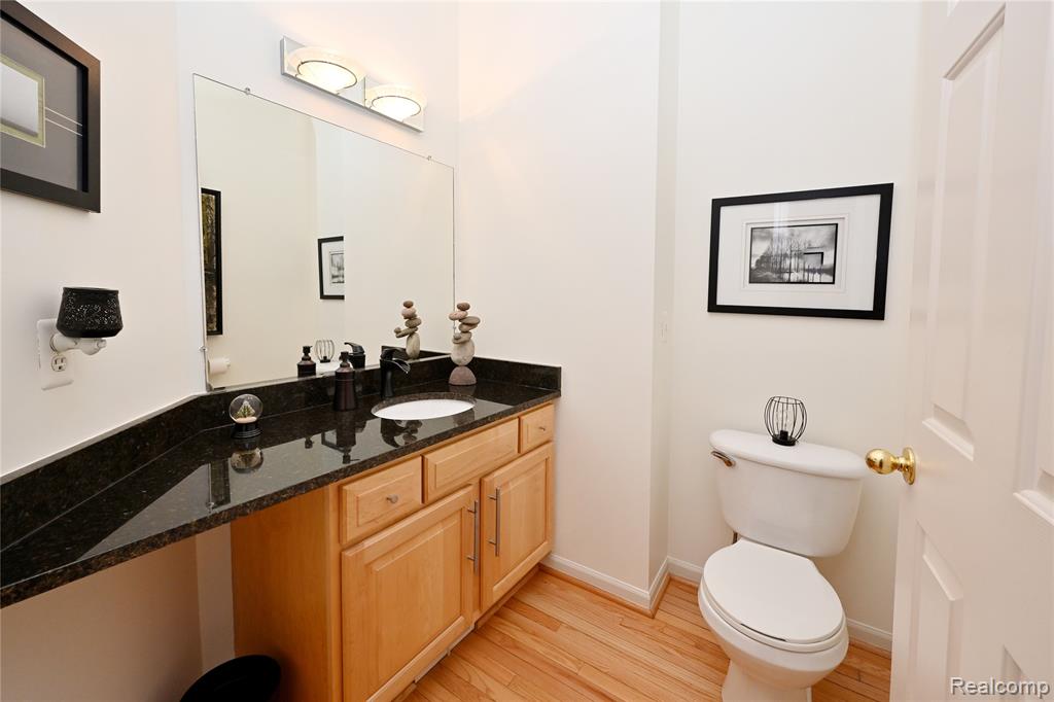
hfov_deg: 104.3
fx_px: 410
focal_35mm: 14
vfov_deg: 81.2
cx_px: 527
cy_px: 351
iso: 800
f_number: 13
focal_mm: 14
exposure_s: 1/60
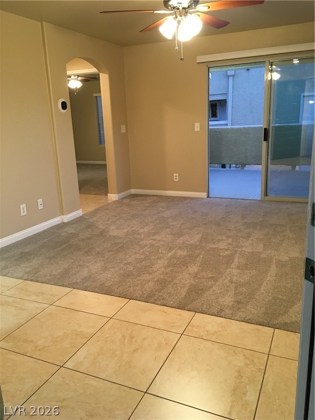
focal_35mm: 29
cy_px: 210
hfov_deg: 48.2
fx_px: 352
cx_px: 158
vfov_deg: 61.7
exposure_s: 1/30
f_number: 2.2
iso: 160
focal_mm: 4.15
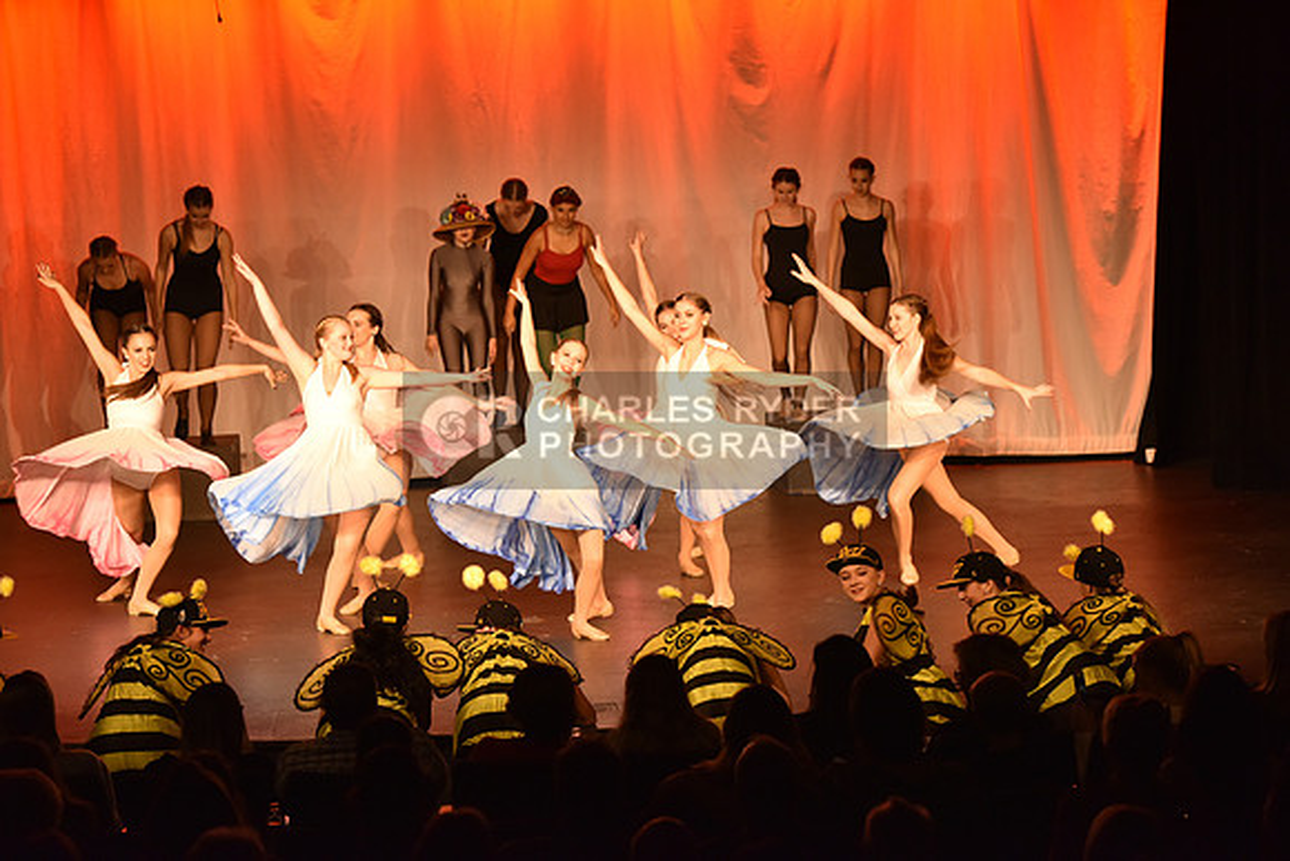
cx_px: 645
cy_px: 430
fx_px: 3584
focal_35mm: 100
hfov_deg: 20.4
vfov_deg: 13.7
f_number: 4
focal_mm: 100
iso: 2000
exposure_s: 1/160
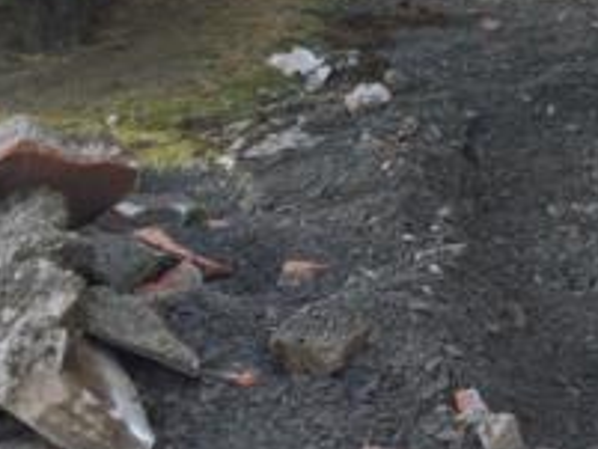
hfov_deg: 25.5
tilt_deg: -14.7
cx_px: 616
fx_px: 1245
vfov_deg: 20.0
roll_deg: +0.3
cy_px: 40
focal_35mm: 72
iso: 32
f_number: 2.2
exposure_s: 1/252
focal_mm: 4.15
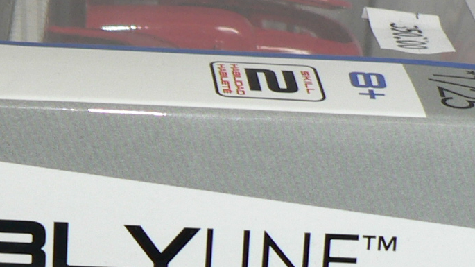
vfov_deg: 6.9
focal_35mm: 175
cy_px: 291
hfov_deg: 12.2
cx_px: 41
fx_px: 2204
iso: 80
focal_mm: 7.2
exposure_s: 1/60
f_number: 2.8
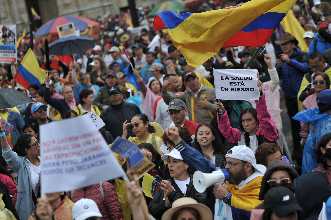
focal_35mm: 92
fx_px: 845
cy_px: 110
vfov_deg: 14.8
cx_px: 166
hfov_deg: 22.2
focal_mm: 92
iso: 500
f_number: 2.8
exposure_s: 1/2500
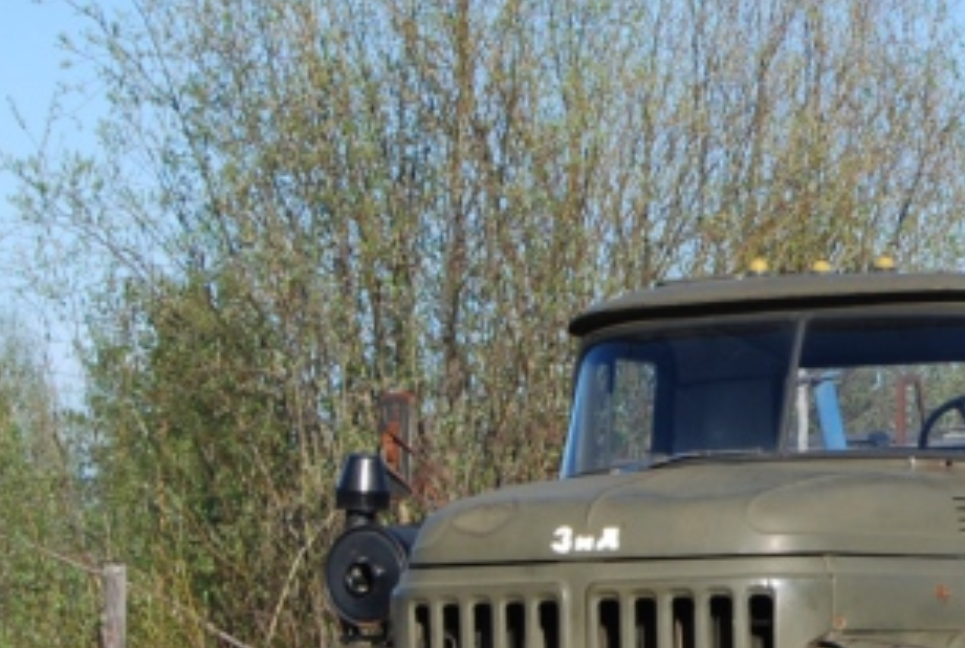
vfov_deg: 7.6
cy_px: 258
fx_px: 4860
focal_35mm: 181
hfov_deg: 11.2
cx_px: 932
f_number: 6.3
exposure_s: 1/160
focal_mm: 31
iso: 100
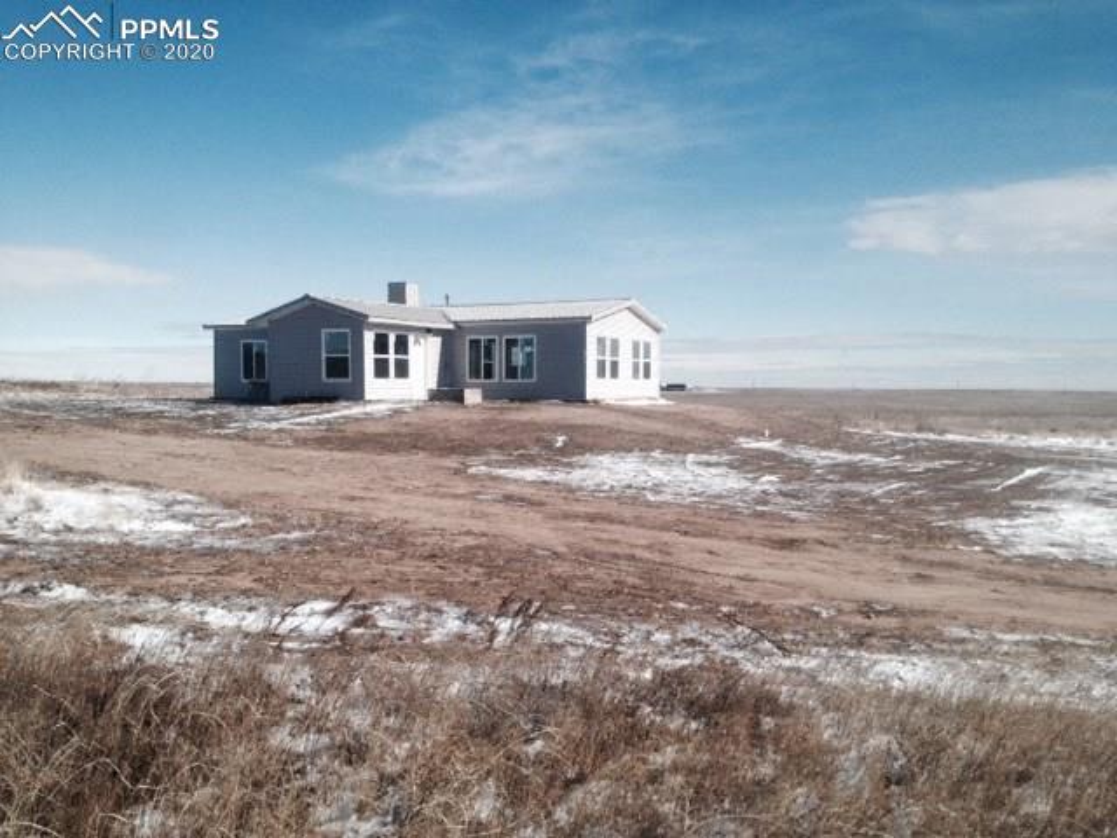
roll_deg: -0.9
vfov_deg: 40.7
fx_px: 1129
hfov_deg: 52.6
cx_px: 558
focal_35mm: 35
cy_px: 419
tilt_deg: -3.3
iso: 50
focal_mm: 4.28
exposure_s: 1/2513
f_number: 2.4
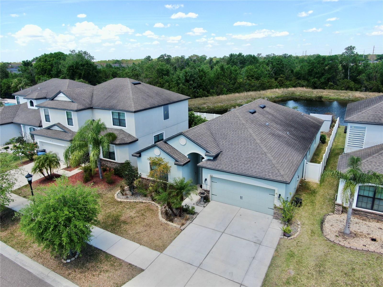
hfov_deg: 71.6
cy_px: 144
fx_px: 266
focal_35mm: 24
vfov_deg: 56.8
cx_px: 192
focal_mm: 4.39
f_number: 2.8
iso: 100
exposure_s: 1/640
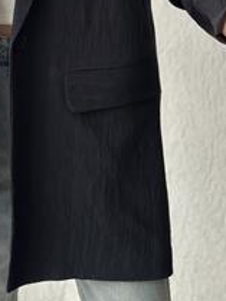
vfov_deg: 19.6
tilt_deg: -4.6
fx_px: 852
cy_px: 16
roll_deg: +0.2
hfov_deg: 15.0
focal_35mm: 98
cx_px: 52
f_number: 1.78
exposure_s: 1/60
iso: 250
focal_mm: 6.86
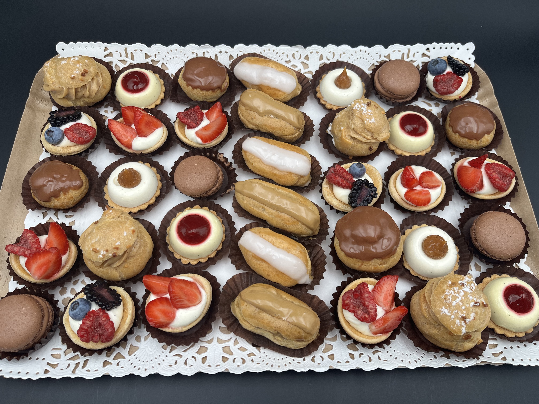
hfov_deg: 67.3
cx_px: 270
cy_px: 202
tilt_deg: -62.9
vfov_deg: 53.1
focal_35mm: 26
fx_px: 405
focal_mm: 5.1
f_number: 1.6
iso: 50
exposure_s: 1/571
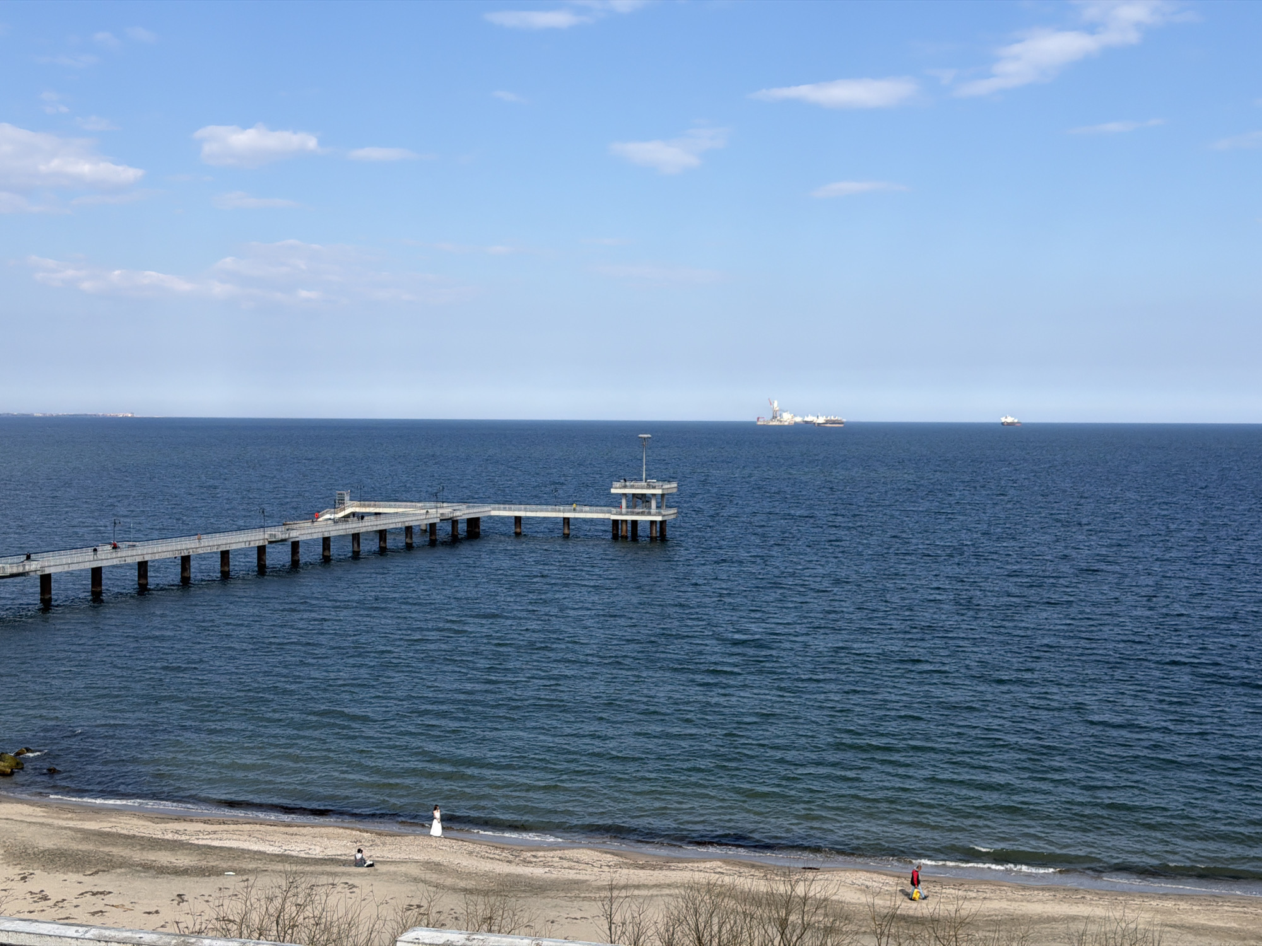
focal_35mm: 48
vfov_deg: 30.3
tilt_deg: -1.0
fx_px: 1750
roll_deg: +0.0
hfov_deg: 39.7
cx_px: 631
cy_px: 473
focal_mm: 6.76
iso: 64
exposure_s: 1/5587
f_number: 1.78
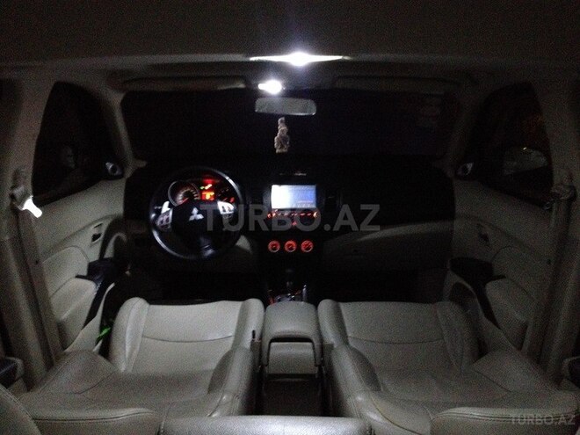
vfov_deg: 40.7
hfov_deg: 52.6
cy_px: 218
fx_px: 586
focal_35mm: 35
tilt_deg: -16.8
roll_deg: -2.3
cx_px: 290
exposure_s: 1/15
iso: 800
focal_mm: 4.28
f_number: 2.4
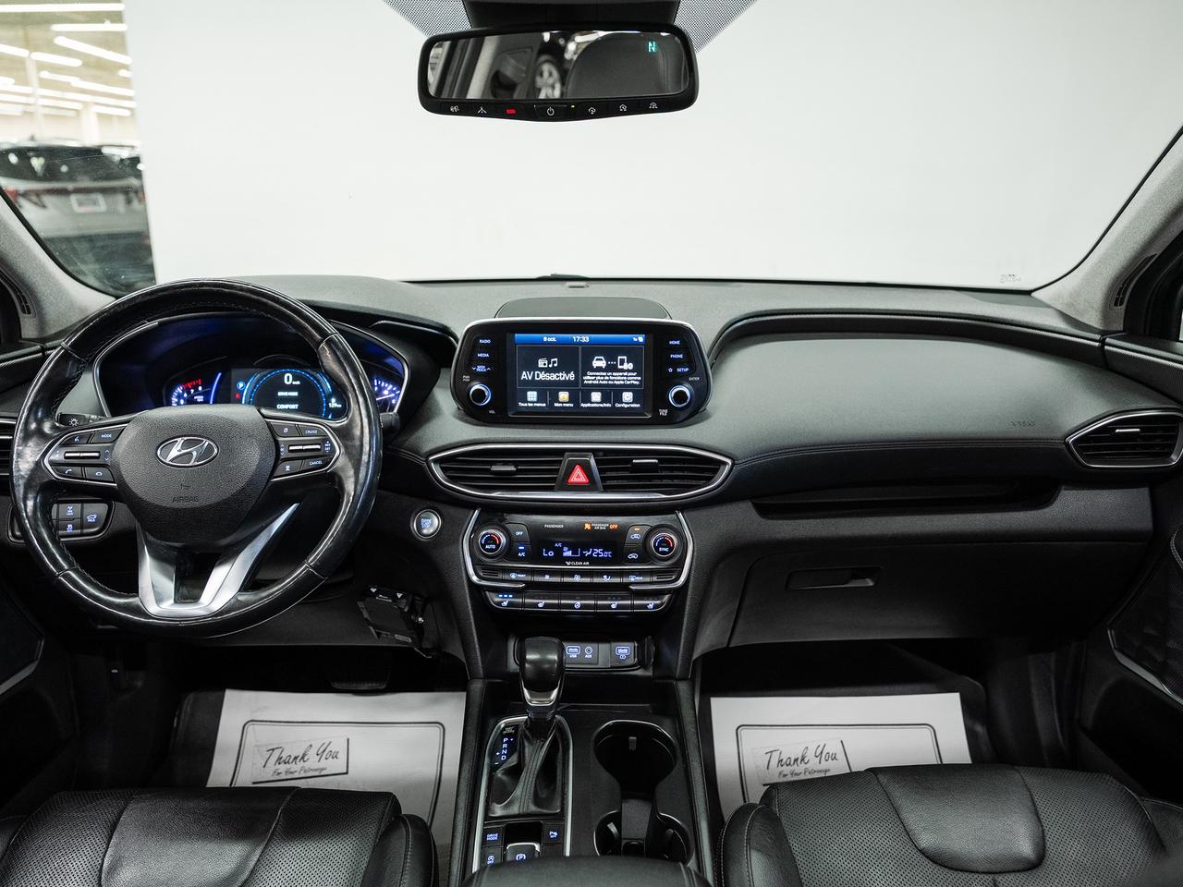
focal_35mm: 26
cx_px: 581
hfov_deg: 66.3
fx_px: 905
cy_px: 443
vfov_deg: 52.2
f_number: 4
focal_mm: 24
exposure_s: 1/40
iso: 1000
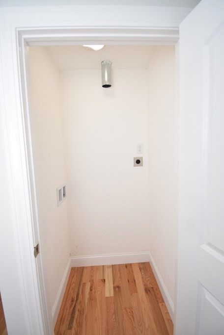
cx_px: 112
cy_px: 168
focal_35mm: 15
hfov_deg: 77.4
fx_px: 140
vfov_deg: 100.4
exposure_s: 1/125
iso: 200
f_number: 5.6
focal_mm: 10
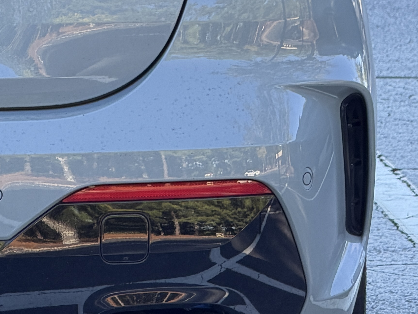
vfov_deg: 4.5
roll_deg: +1.3
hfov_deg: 5.9
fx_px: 4009
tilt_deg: -6.4
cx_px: -216
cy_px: 27
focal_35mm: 332
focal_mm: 16.89
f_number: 2.8
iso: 64
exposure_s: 1/121
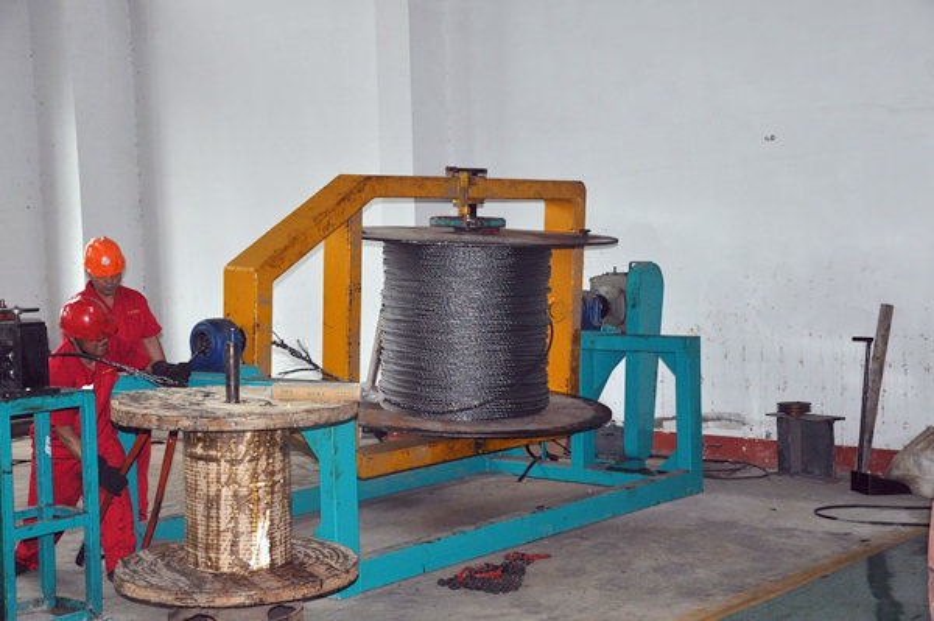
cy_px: 310
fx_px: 1478
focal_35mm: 57
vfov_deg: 23.7
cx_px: 467
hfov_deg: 35.1
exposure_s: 1/60
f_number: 4.5
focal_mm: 38
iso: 200
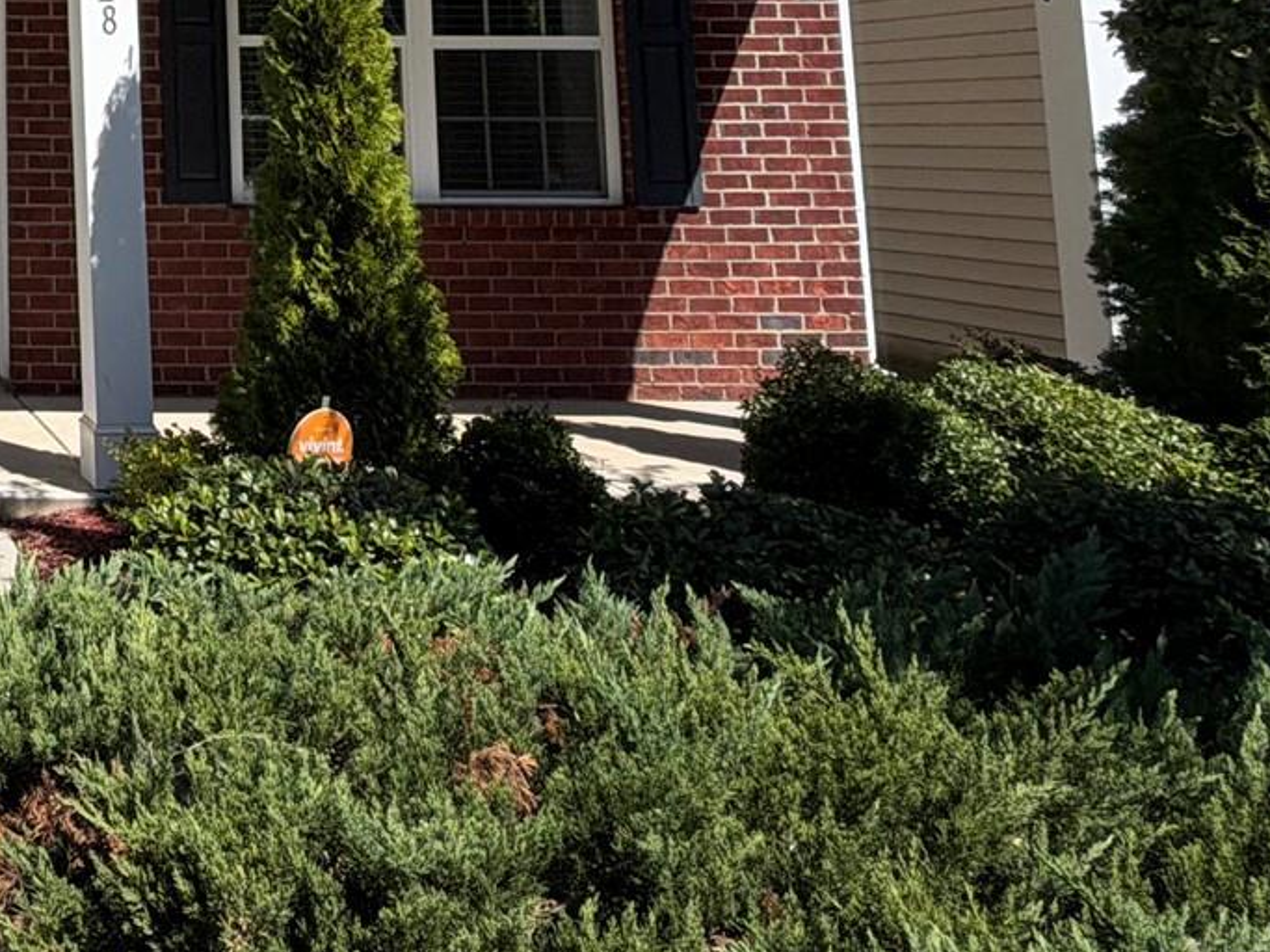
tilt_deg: +6.5
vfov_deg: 31.2
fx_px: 1541
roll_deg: +0.1
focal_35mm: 42
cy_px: -45
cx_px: -286
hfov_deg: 34.8
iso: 20
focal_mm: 2.22
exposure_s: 1/789
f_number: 2.2
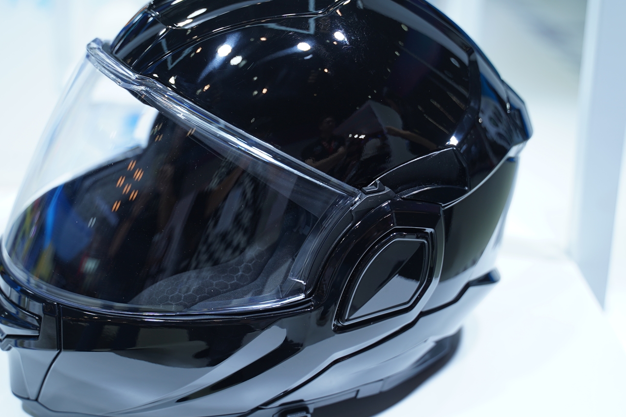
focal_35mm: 63
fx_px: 1095
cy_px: 201
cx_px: 266
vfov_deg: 21.6
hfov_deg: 31.8
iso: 100
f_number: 2.8
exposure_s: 1/200
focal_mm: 45
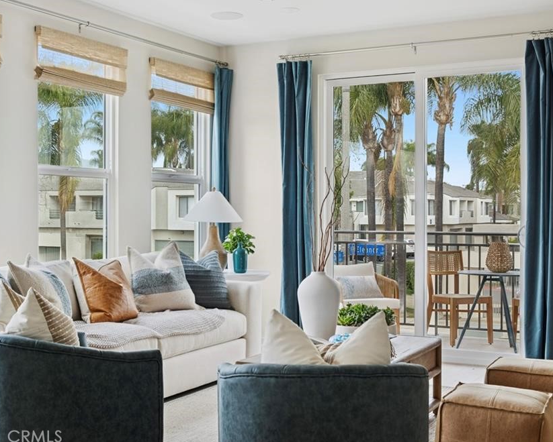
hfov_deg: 38.0
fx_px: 802
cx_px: 248
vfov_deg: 30.9
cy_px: 217
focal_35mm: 49
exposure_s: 1/3.33
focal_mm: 27.7
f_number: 6.4
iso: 200
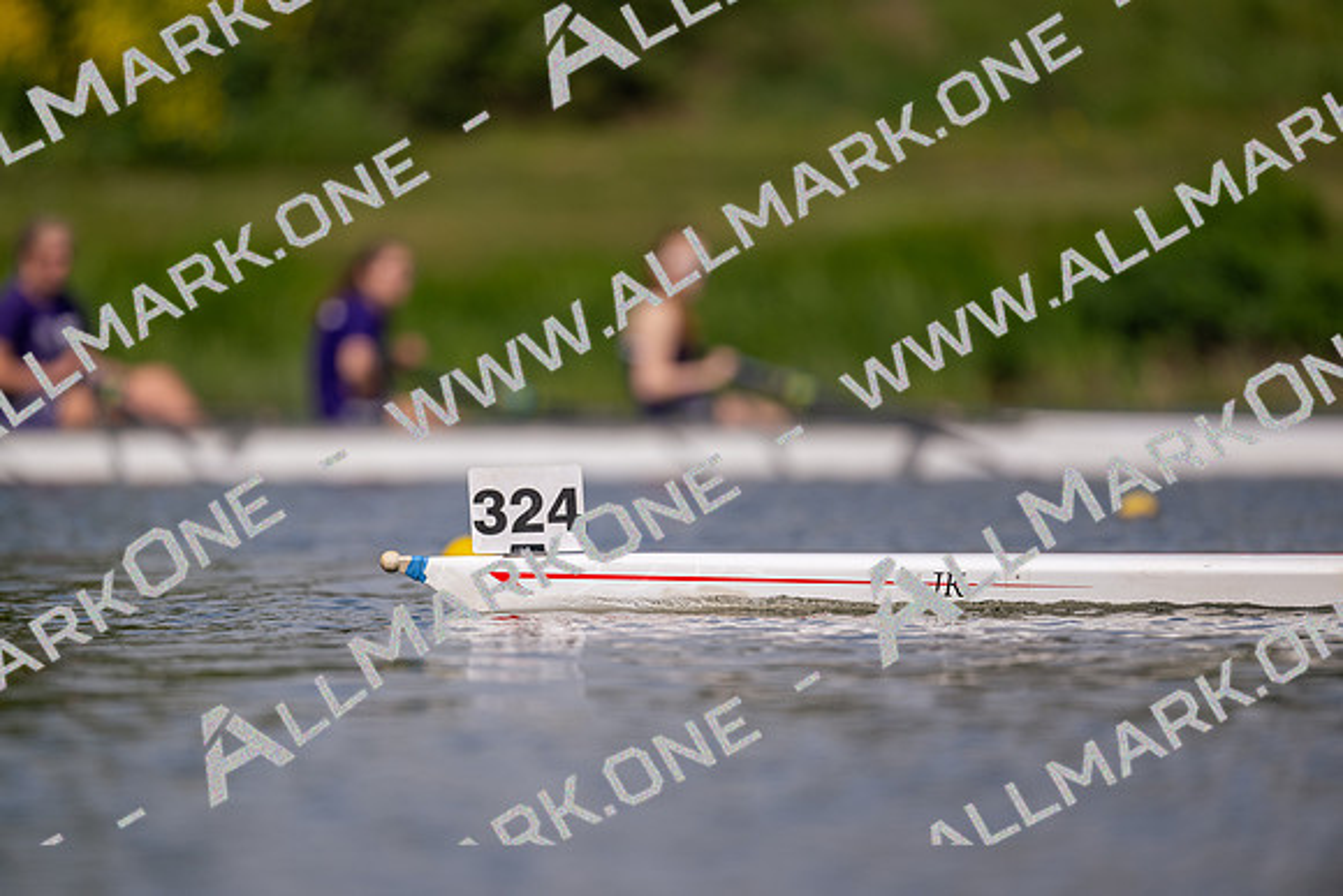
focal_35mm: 600
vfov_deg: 2.3
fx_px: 22388
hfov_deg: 3.4
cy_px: 448
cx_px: 672
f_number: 4
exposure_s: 1/2500
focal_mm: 600
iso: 160
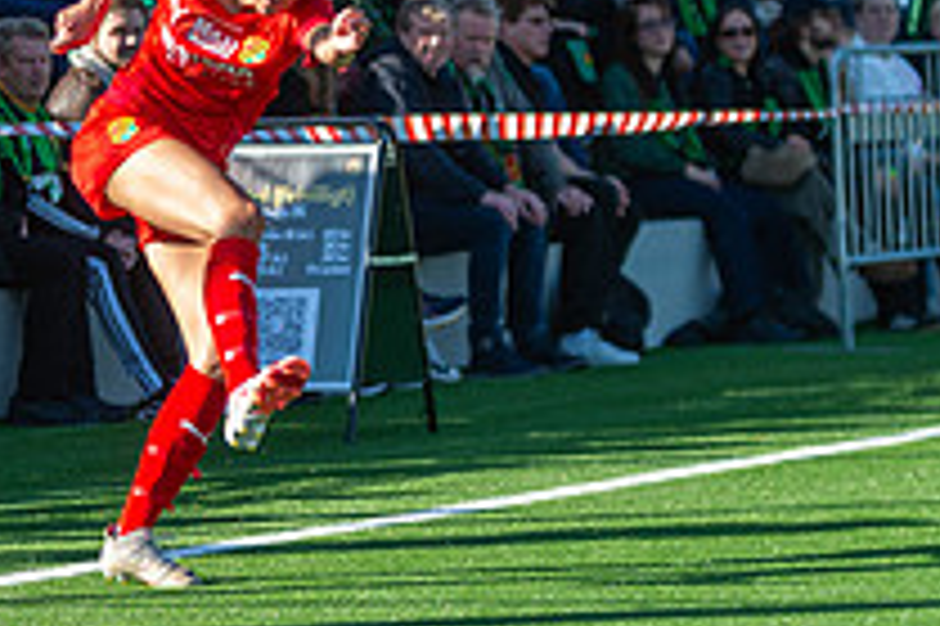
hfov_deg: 7.1
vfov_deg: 4.7
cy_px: 113
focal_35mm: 291
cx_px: 252
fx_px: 7592
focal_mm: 105
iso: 320
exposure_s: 1/2000
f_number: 3.2
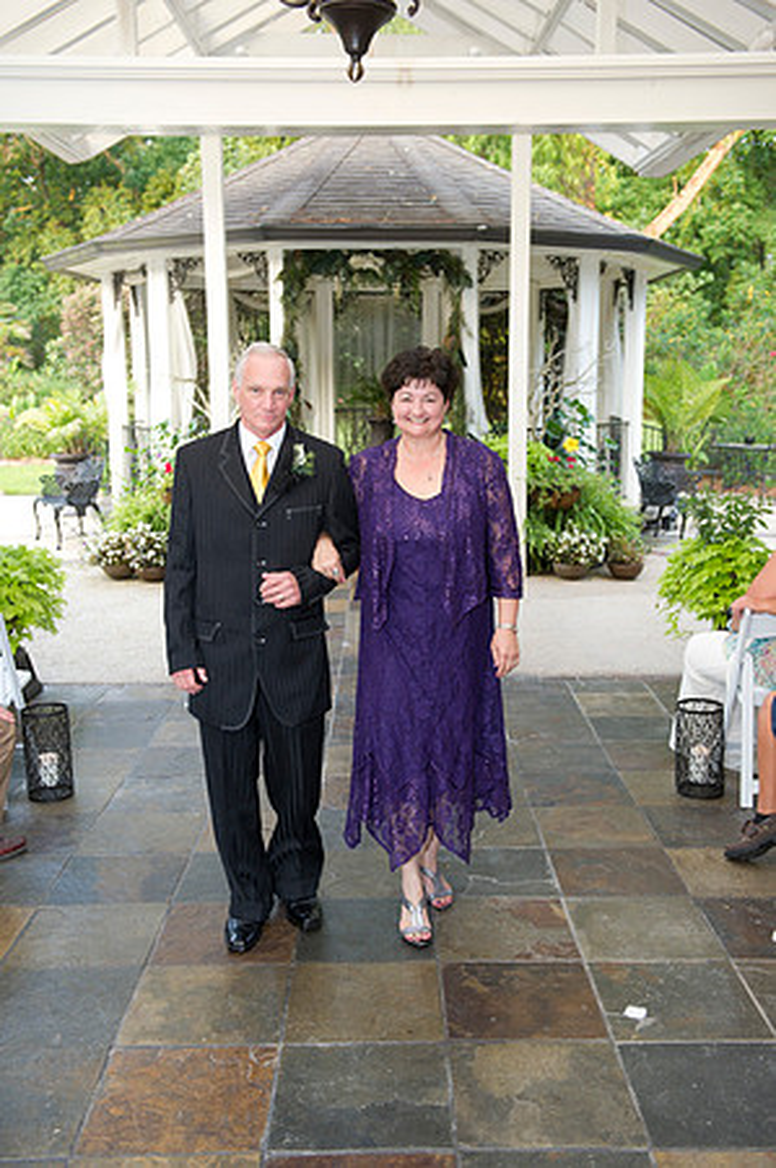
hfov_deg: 35.0
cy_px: 584
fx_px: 1231
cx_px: 388
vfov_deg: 50.7
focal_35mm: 38
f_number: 4
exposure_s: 1/125
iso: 800
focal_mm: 38
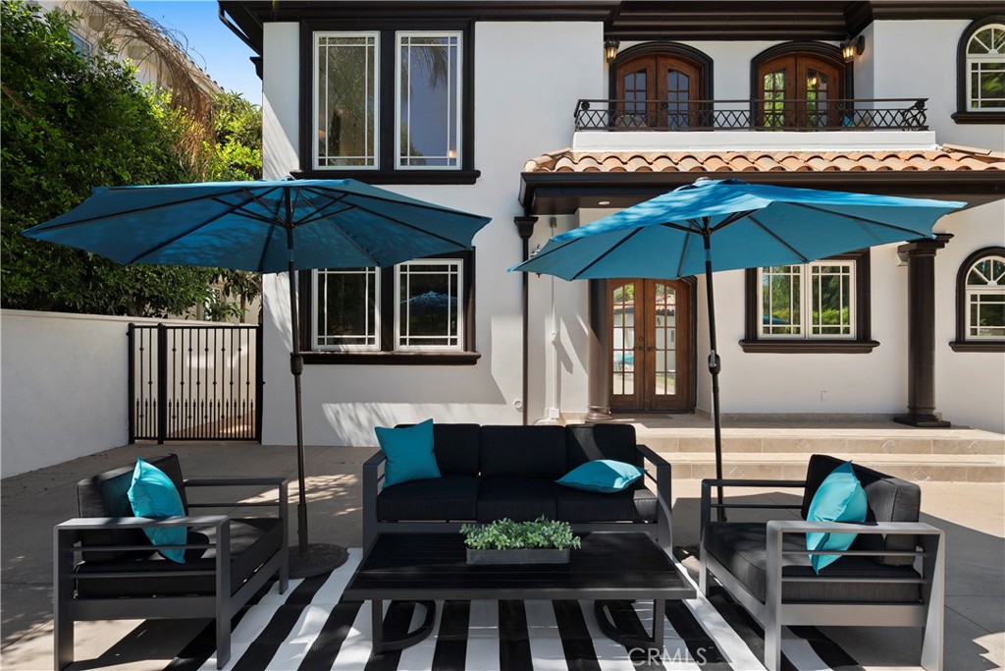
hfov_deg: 84.0
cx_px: 502
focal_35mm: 20
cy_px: 336
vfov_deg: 61.9
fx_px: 558
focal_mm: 20
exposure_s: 1/15
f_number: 8
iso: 80
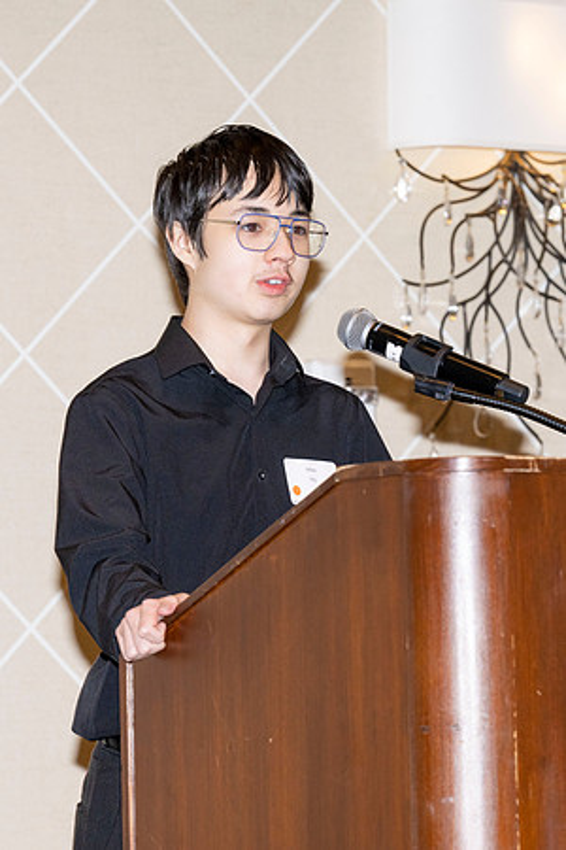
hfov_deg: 7.6
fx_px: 4245
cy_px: 425
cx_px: 333
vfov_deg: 11.4
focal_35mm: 180
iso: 1000
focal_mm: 120
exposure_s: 1/125
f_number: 5.6
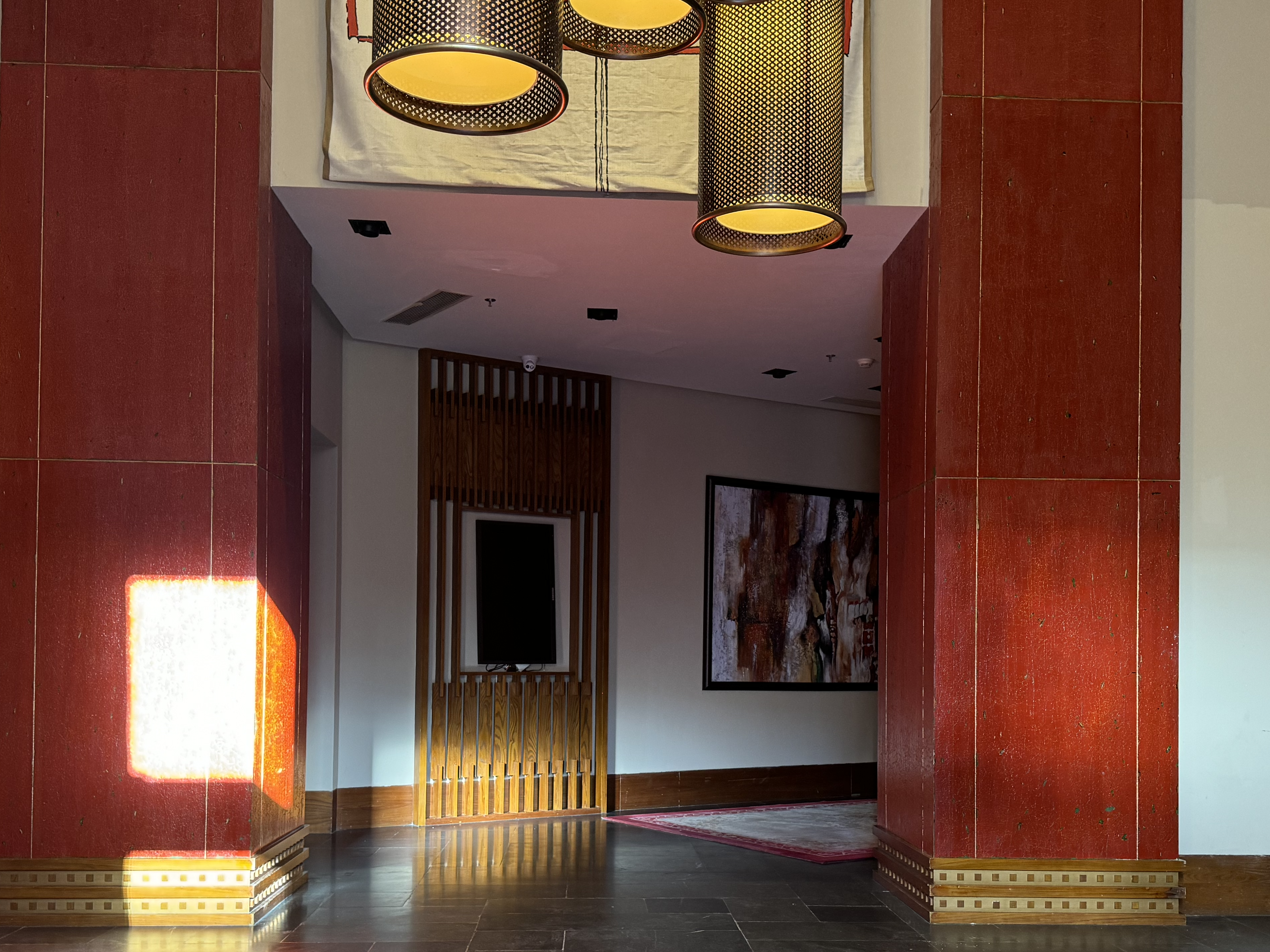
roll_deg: -1.2
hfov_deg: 51.3
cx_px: 655
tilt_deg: +0.7
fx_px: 1321
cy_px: 627
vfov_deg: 39.2
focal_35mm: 36
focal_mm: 6.76
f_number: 1.78
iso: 250
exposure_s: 1/50
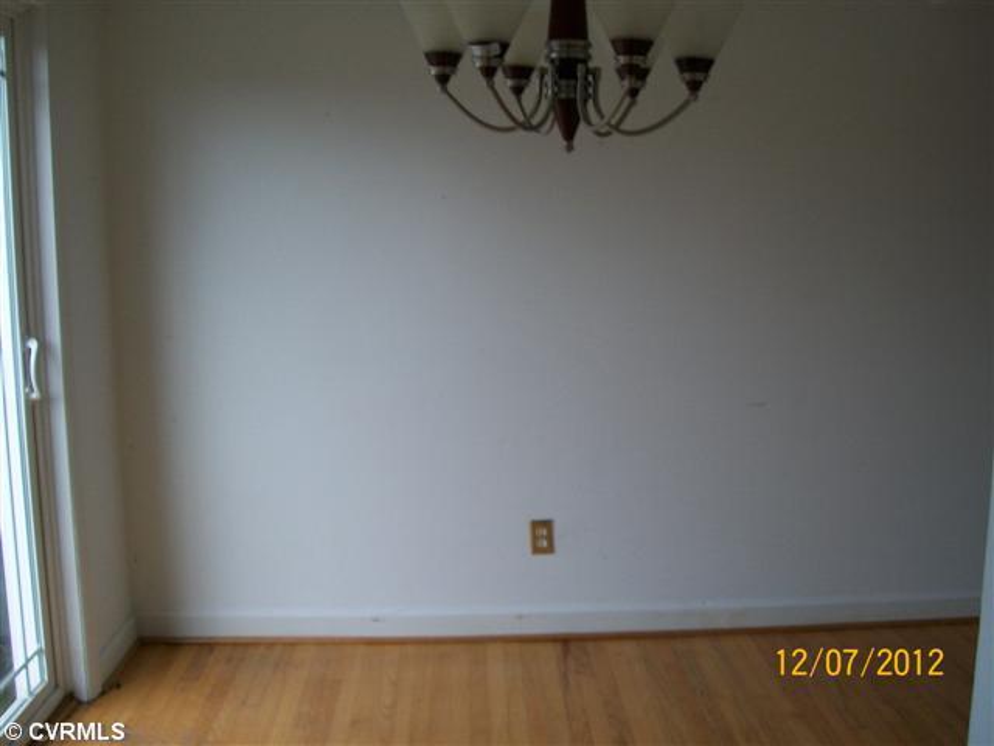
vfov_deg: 39.7
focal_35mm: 36
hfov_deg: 51.4
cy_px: 373
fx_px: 1034
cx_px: 497
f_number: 2.7
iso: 80
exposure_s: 1/30
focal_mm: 6
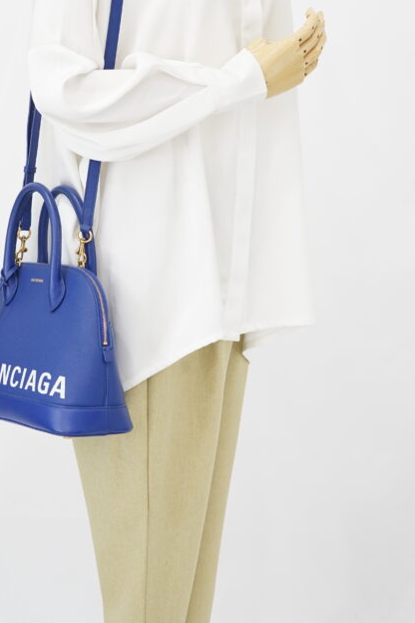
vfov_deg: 24.5
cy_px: 159
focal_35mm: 82
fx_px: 1418
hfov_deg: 16.6
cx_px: 130
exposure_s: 1/8
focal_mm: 50
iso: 640
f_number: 6.3
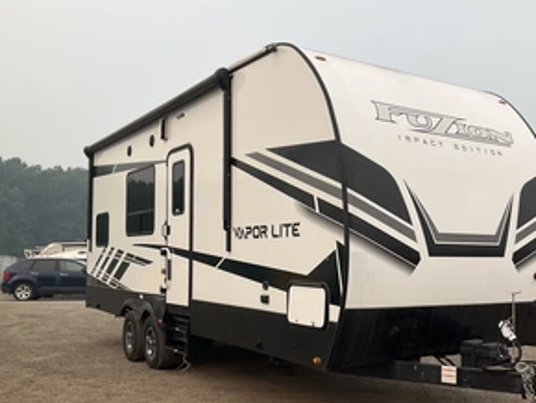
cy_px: 257
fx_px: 620
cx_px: 357
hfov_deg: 46.0
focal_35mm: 40
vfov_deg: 35.8
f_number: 1.8
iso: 25
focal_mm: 3
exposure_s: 1/1195
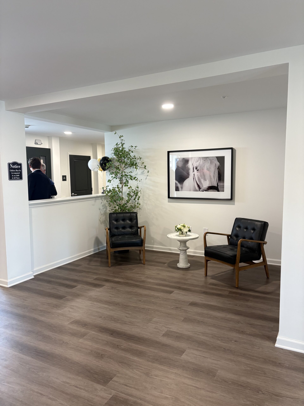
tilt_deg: -4.5
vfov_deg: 67.3
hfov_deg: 53.1
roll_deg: +0.6
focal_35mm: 26
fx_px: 304
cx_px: 152
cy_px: 203
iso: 200
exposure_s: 1/60
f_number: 1.6
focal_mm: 5.96
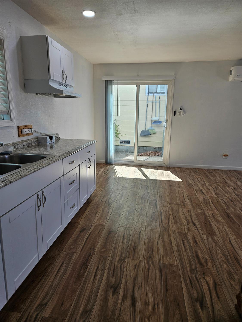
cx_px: 121
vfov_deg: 73.9
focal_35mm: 23
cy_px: 161
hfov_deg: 58.9
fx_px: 214
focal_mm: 5.4
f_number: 1.8
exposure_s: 1/120
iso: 25
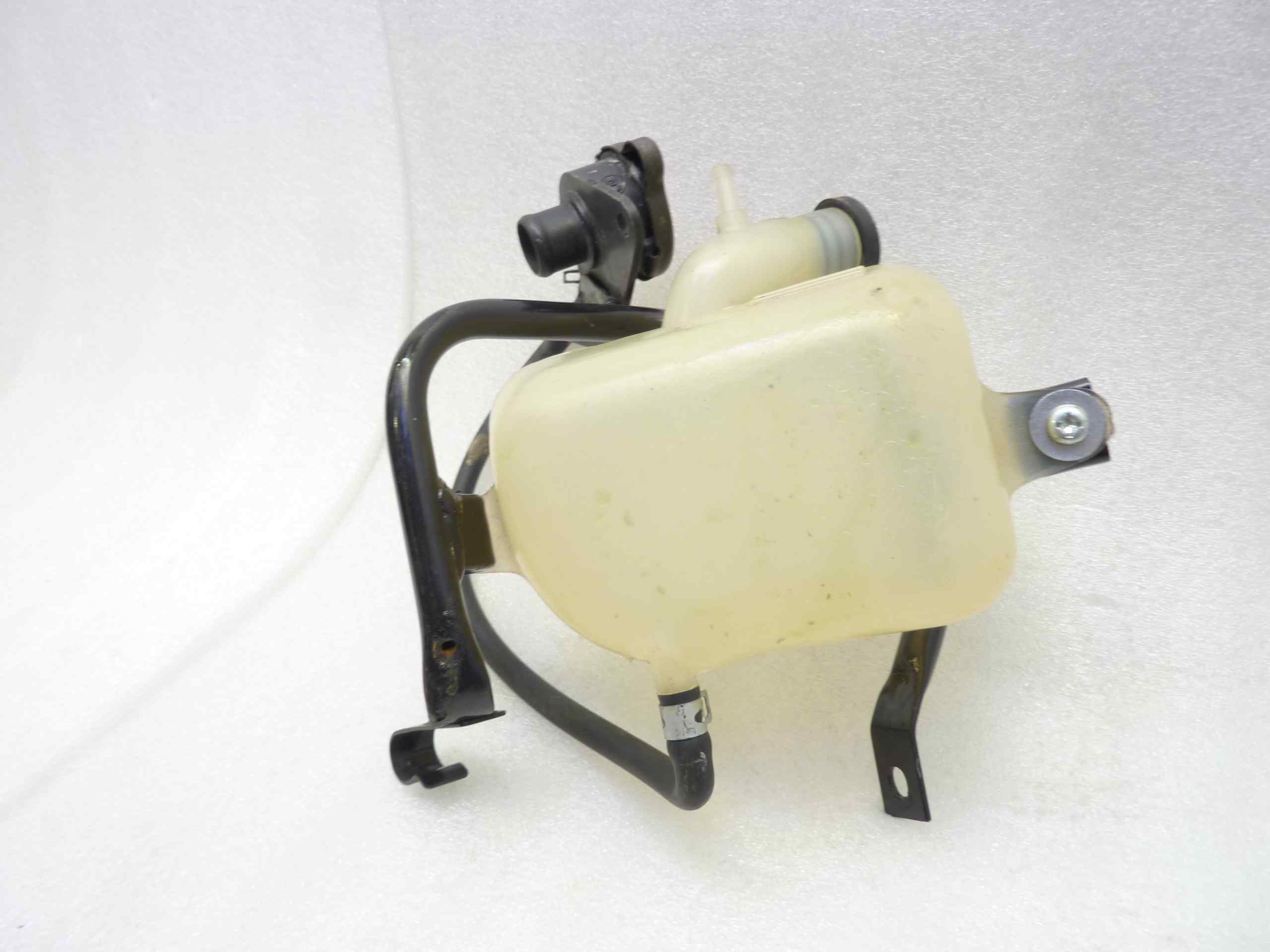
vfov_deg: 54.9
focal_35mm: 25
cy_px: 476
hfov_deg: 69.4
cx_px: 635
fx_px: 917
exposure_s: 1/10
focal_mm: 4.1
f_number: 3.3
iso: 80
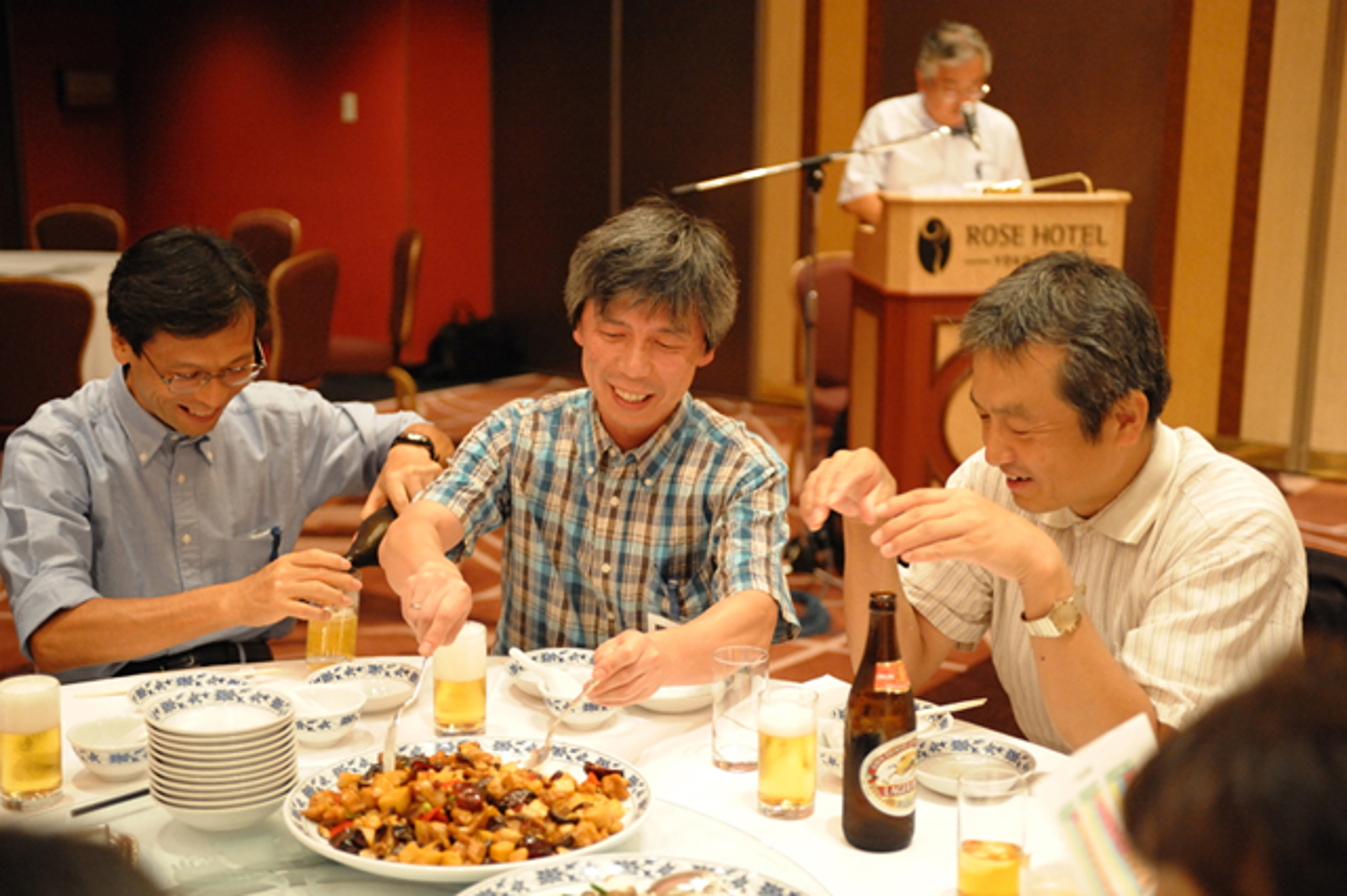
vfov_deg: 27.0
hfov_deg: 39.6
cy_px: 448
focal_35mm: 50
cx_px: 674
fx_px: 1870
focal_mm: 50
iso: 5600
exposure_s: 1/125
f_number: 2.8
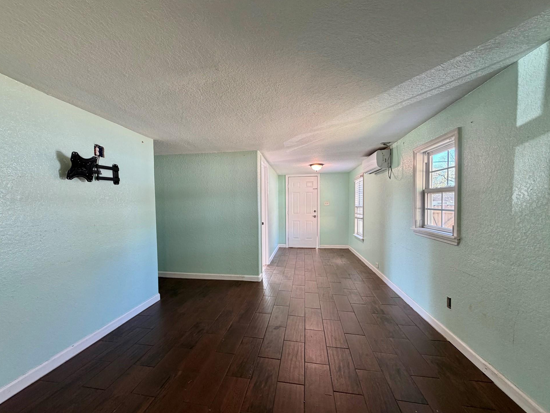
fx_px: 238
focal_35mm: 15
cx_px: 261
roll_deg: +0.5
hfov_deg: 98.1
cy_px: 215
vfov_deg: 81.7
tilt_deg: -2.7
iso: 200
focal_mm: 2.22
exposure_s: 1/60
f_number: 2.2
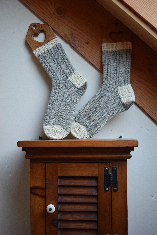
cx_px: 78
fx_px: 245
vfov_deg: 51.3
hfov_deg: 35.5
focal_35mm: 38
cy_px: 118
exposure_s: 1/60
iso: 900
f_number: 4
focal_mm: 25
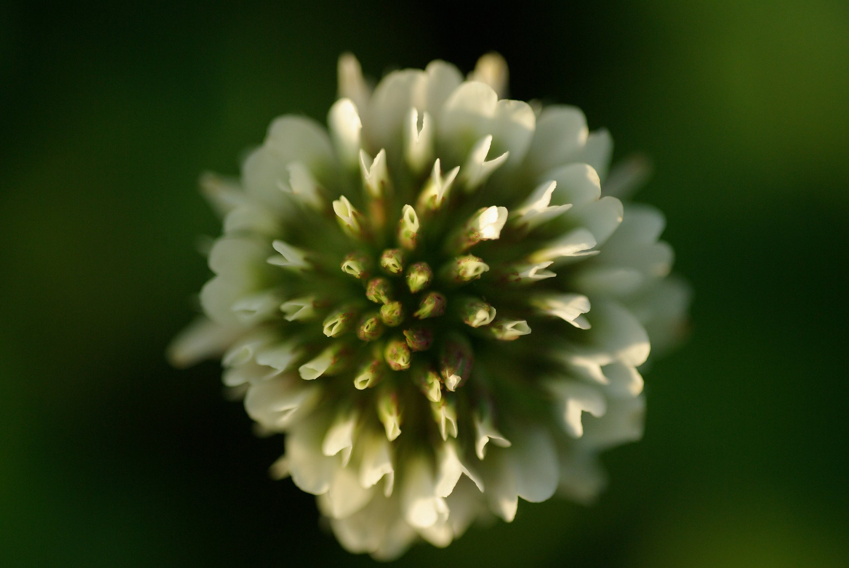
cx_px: 424
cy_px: 284
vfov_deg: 5.1
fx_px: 6375
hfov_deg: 7.6
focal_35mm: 270
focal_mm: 180
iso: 400
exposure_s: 1/750
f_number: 3.5
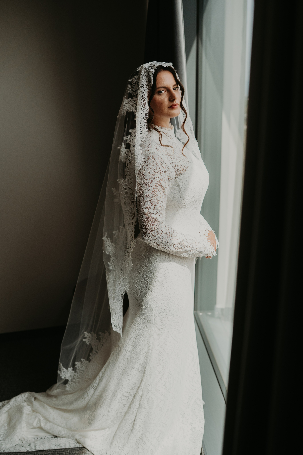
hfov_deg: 37.9
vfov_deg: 54.4
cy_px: 228
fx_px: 442
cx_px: 152
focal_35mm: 35
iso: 400
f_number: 2.5
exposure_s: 1/2000
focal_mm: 35
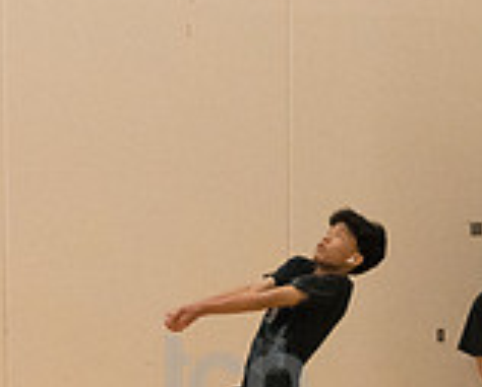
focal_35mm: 160
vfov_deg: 9.6
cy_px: 417
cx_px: 236
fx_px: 2287
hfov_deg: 12.0
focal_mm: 40
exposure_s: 1/400
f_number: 5.6
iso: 10000
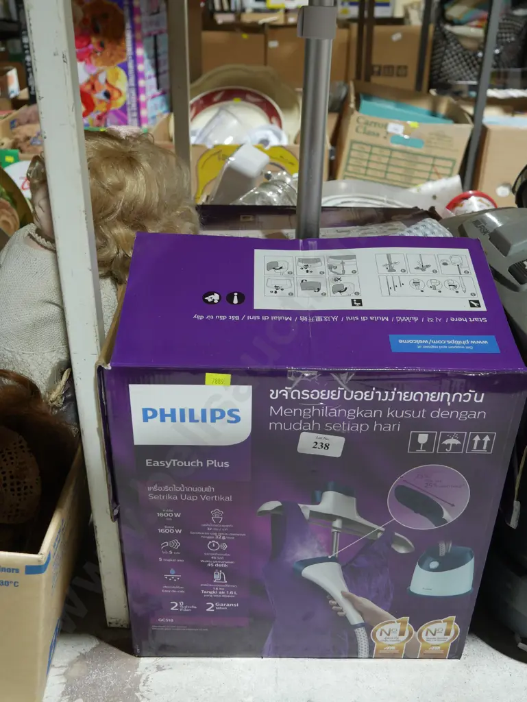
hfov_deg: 41.8
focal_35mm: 34
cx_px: 264
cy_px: 351
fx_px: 690
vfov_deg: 53.9
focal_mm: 17
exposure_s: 1/60
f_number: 4
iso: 800
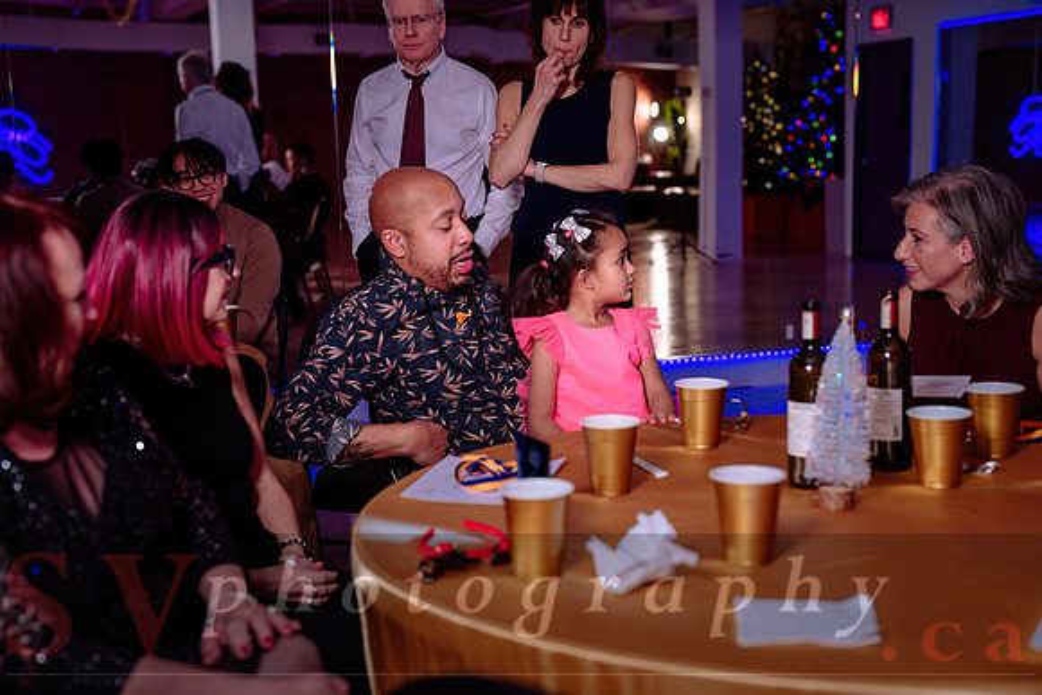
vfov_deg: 25.5
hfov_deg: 37.5
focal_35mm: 53
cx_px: 521
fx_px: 1534
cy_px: 348
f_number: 2.8
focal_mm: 53
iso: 500
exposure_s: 1/160
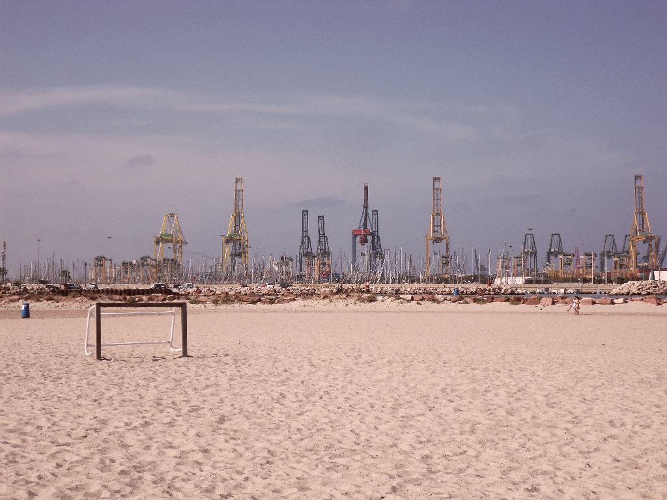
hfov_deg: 27.8
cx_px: 334
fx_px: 1349
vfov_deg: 21.0
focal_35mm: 70
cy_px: 250
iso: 80
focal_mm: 12.3
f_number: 11.3
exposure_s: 1/250
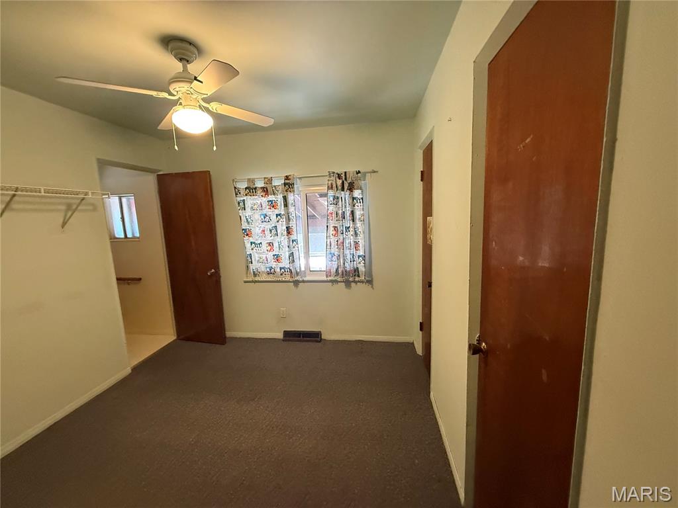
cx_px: 339
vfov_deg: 85.7
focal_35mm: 14
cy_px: 254
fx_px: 274
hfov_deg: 102.1
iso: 640
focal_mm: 2.22
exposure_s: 1/60
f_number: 2.2
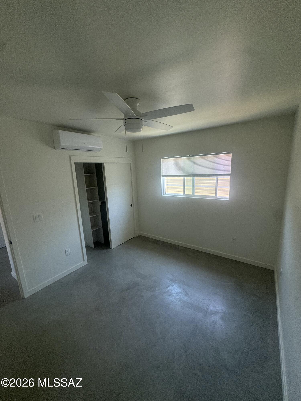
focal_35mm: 14
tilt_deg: -11.3
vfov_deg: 102.1
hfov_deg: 85.7
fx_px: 162
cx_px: 150
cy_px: 200
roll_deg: +2.6
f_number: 2.2
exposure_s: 1/99
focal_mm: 2.22
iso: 100
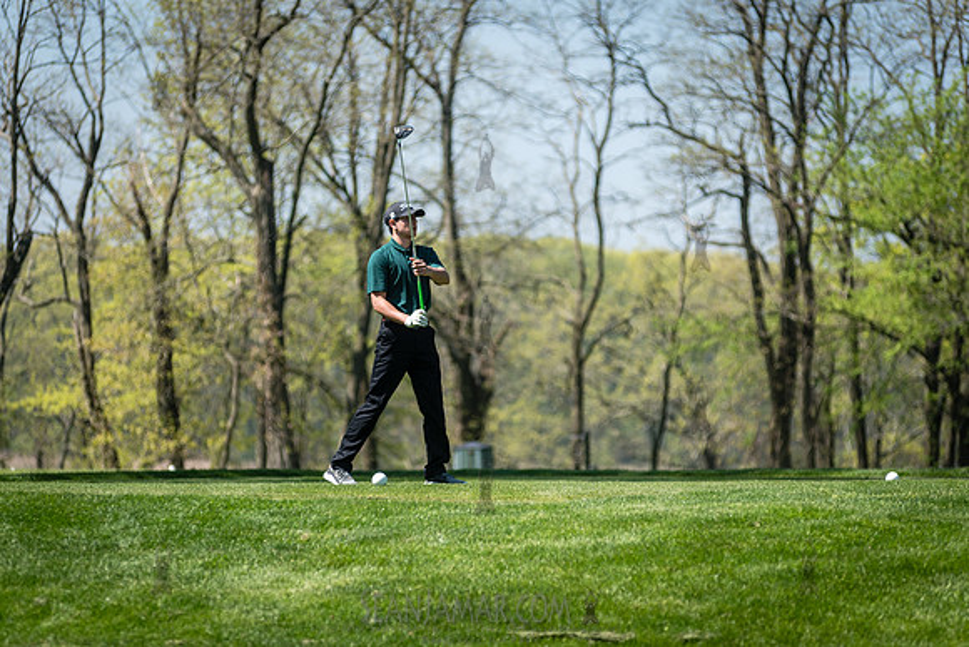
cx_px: 484
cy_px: 324
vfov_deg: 7.4
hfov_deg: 11.1
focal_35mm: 185
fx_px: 4981
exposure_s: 1/1000
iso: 100
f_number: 3.5
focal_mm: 185
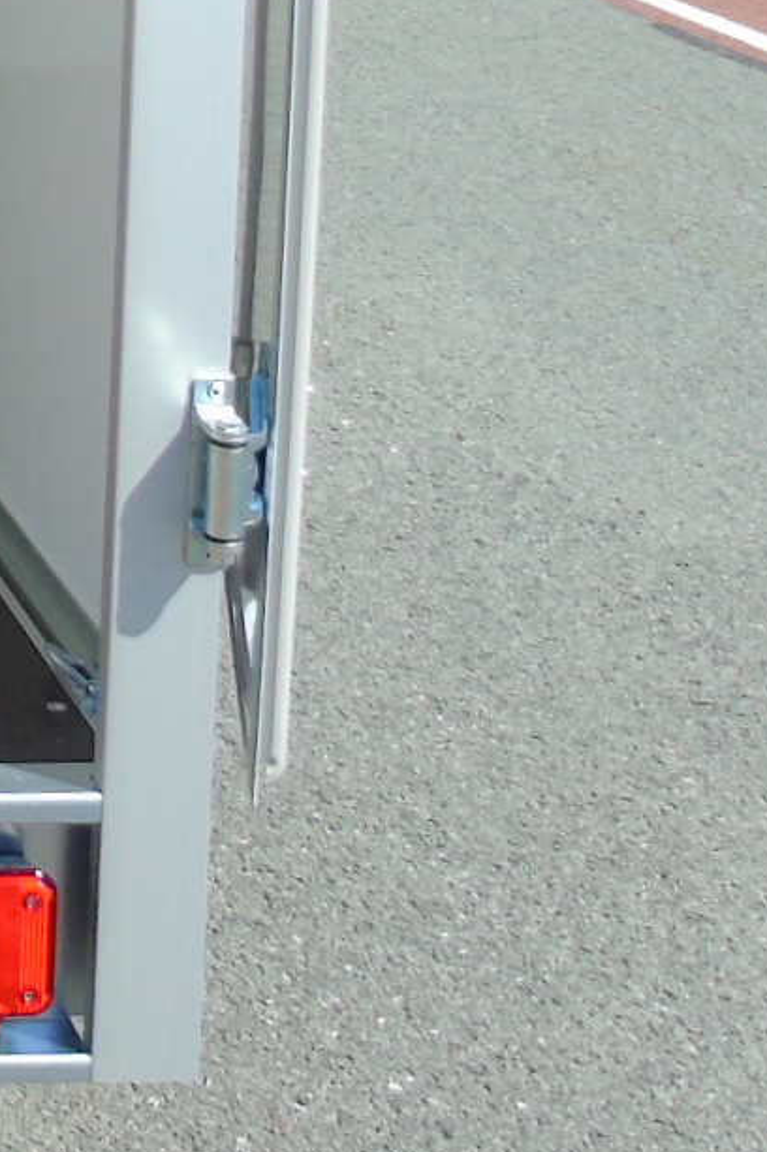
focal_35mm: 110
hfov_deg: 11.2
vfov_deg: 17.6
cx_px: -801
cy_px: -288
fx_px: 3519
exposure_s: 1/500
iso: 80
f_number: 3.4
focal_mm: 4.4
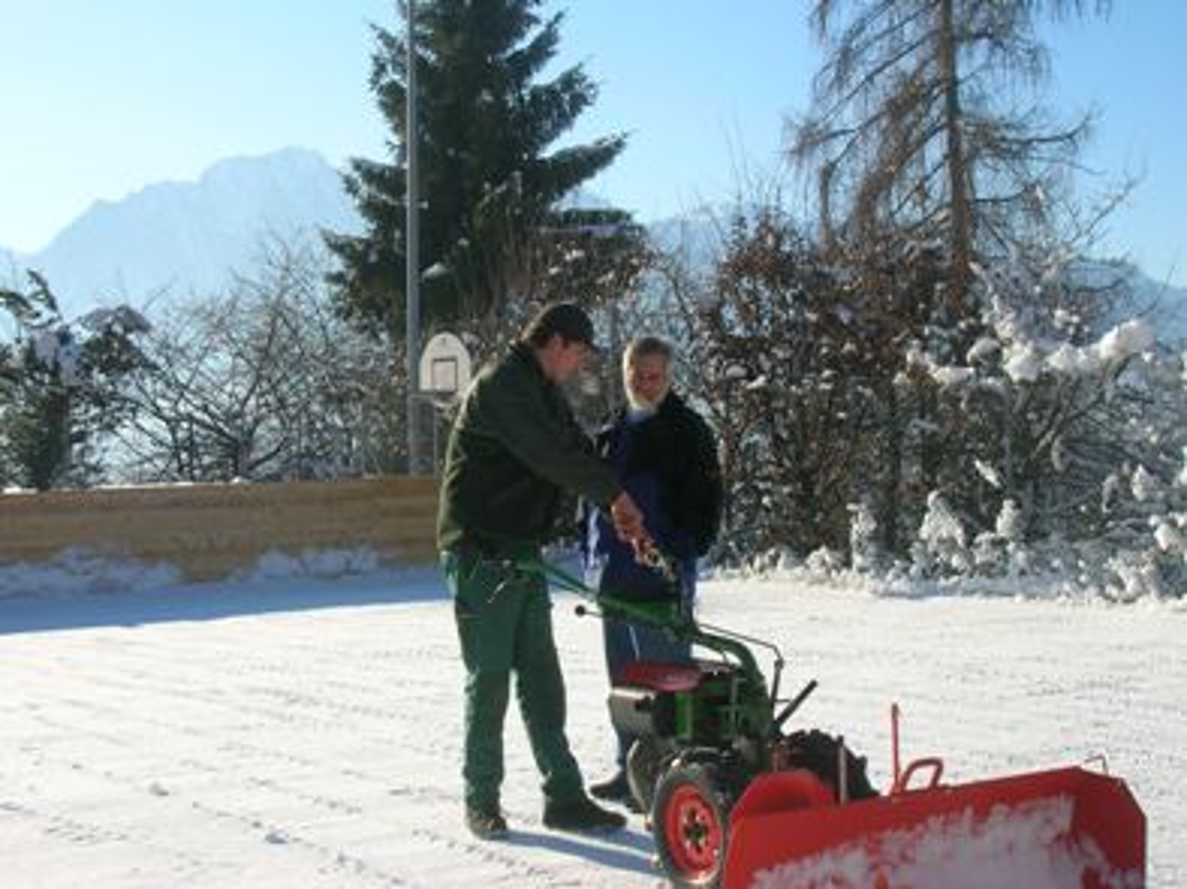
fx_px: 1851
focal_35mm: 54
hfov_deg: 35.6
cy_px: 444
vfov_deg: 27.0
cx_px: 594
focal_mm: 9
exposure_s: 1/268
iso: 50
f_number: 5.7
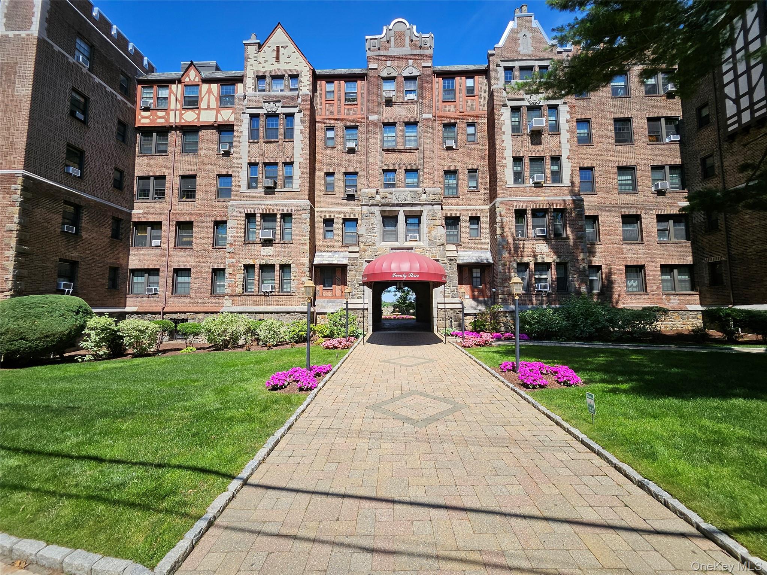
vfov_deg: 89.9
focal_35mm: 13
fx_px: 288
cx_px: 384
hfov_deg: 106.2
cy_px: 288
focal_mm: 1.74
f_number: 2.2
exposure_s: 1/1061
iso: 32
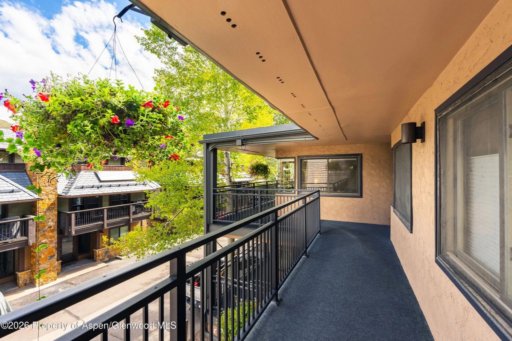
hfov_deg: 96.7
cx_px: 256
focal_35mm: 16
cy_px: 170
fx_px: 228
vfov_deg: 73.8
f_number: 11
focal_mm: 16
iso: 400
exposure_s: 1/800
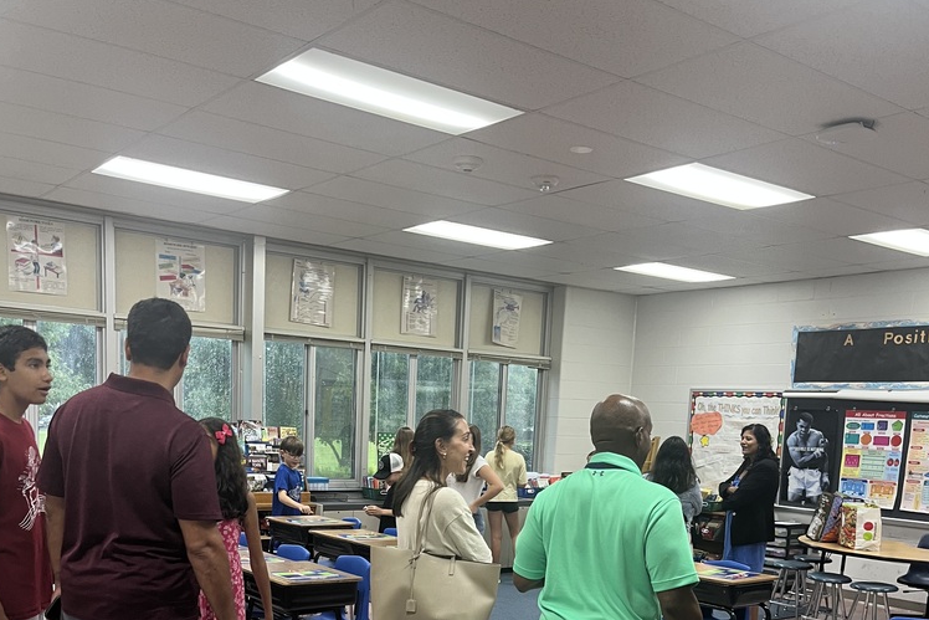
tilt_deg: -10.5
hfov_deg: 51.9
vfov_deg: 34.0
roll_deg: -4.6
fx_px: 955
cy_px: 560
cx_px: 461
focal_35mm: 37
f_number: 1.6
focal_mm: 5.1
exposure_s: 1/60
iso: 100
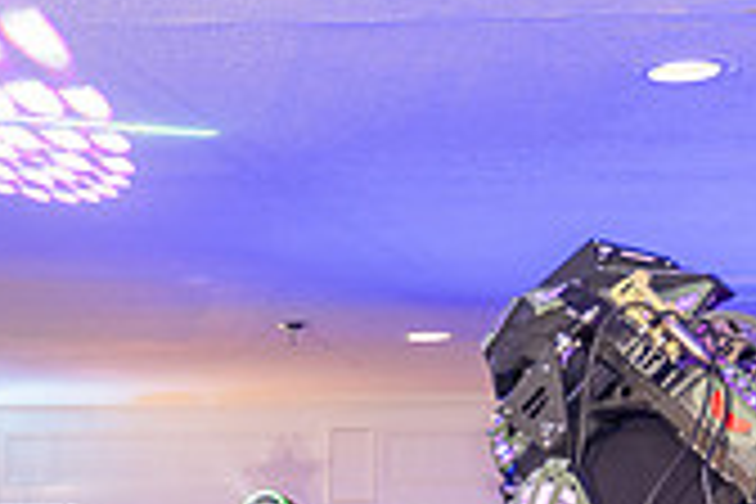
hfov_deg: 18.1
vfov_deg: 12.0
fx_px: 2247
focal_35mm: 107
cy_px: 835
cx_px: -162
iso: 1250
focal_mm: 31
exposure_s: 1/200
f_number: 2.8
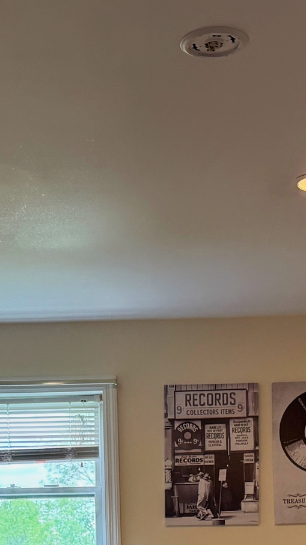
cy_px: 598
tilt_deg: -0.4
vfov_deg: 24.2
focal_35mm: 82
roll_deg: +1.5
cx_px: 130
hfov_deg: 14.7
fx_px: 1184
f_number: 1.78
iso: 200
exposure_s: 1/121
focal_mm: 6.76
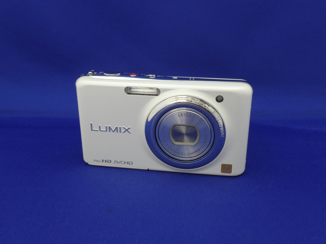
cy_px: 122
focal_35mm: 37
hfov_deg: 50.1
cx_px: 163
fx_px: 348
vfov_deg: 38.7
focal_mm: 6.7
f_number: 8
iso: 200
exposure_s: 1/4
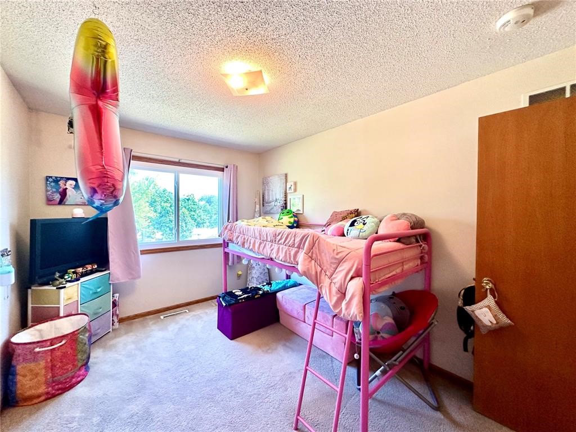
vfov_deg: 85.7
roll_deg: -0.5
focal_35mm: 14
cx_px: 288
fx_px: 233
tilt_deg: -2.0
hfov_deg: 102.1
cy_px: 216
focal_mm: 2.22
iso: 250
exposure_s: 1/120
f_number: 2.2
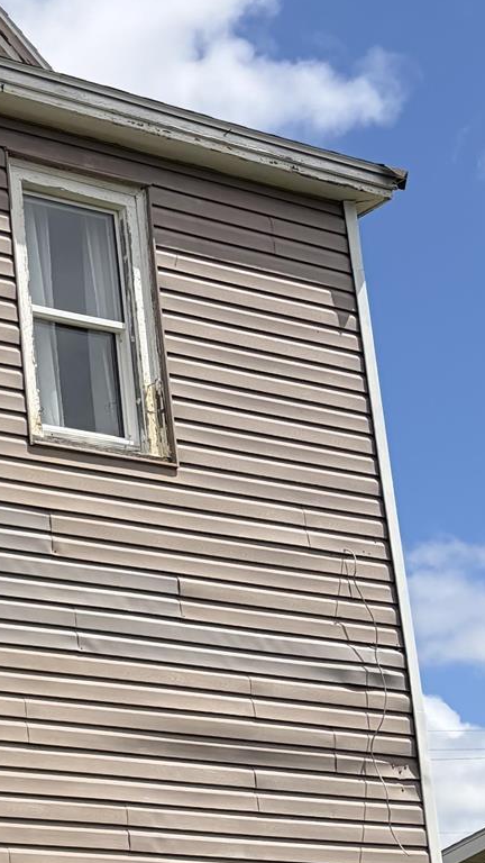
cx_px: -408
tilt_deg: +15.7
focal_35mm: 85
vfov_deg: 24.8
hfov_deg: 12.8
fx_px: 1943
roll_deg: +1.5
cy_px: 641
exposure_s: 1/4608
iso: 50
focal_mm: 5.96
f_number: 1.6
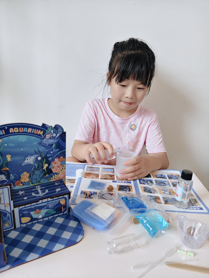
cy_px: 139
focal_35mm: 23
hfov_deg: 58.9
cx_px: 104
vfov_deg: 73.9
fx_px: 185
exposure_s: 1/100
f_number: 1.88
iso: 202
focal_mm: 5.56
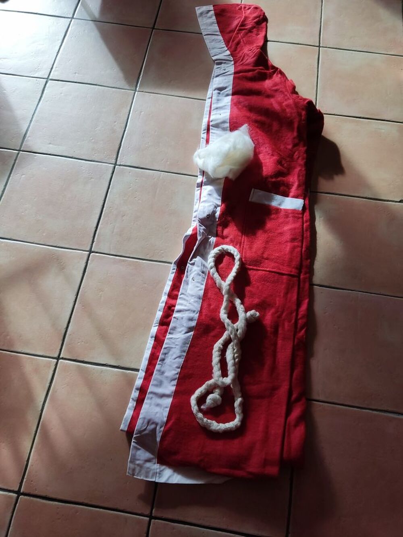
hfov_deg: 54.9
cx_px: 202
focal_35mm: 25
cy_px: 268
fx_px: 388
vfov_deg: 69.4
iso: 66
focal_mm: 4.71
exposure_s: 1/50
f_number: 1.79
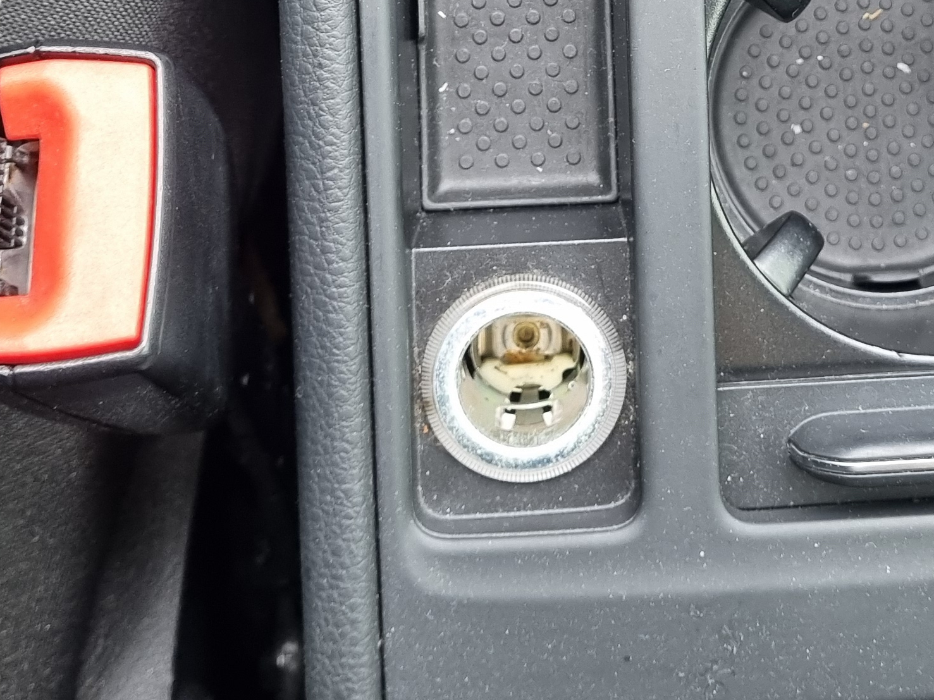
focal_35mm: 71
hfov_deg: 27.1
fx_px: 1915
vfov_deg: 19.4
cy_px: -155
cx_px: 689
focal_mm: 5.4
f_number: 1.8
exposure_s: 1/120
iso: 250
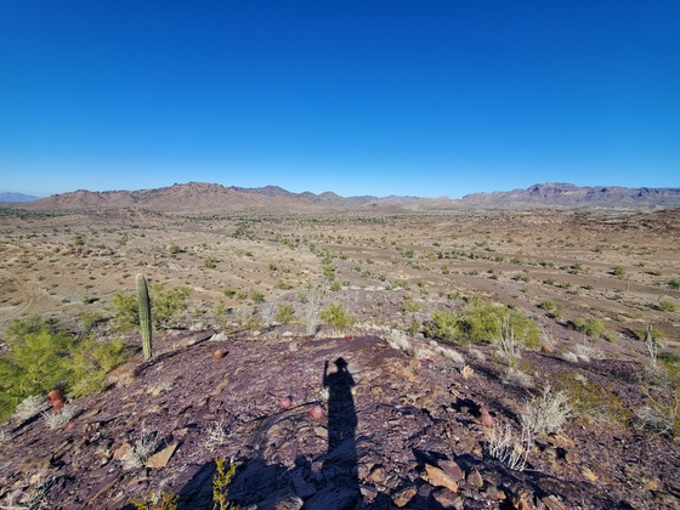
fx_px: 255
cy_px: 255
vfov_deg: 89.9
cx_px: 340
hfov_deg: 106.2
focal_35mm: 13
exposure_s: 1/1192
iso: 50
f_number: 2.2
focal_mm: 1.8
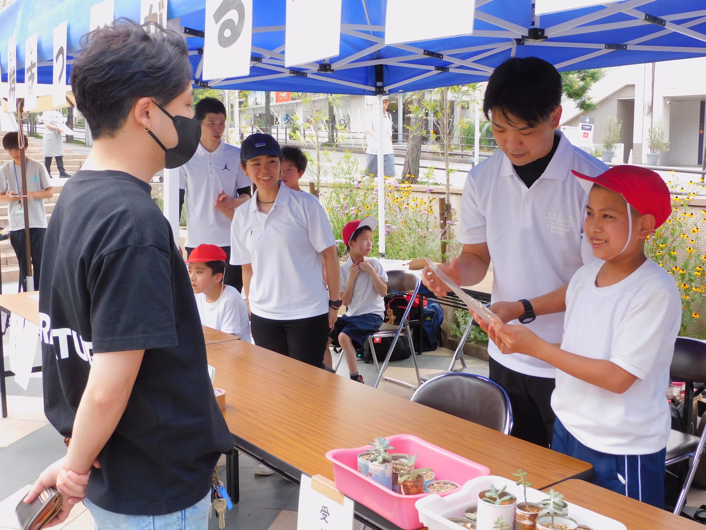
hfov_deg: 46.8
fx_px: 816
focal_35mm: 40
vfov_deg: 36.0
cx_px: 353
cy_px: 265
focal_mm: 7.2
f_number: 3.8
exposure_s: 1/125
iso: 125
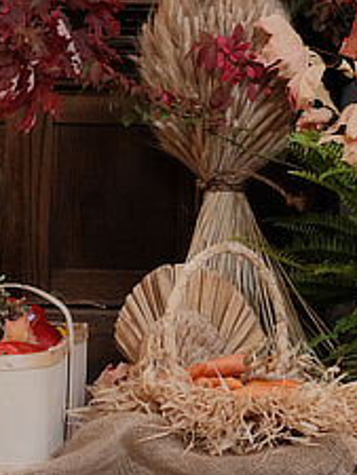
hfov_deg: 11.6
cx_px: 74
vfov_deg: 15.4
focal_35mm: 128
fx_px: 1758
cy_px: 203
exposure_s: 1/50
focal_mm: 33
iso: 3200
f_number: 3.2
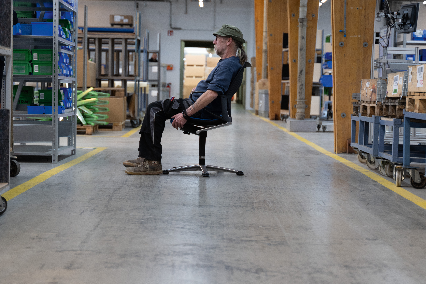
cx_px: 213
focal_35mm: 81
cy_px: 142
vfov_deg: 16.9
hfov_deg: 25.1
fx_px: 958
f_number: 2.8
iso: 500
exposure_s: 1/160
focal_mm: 54
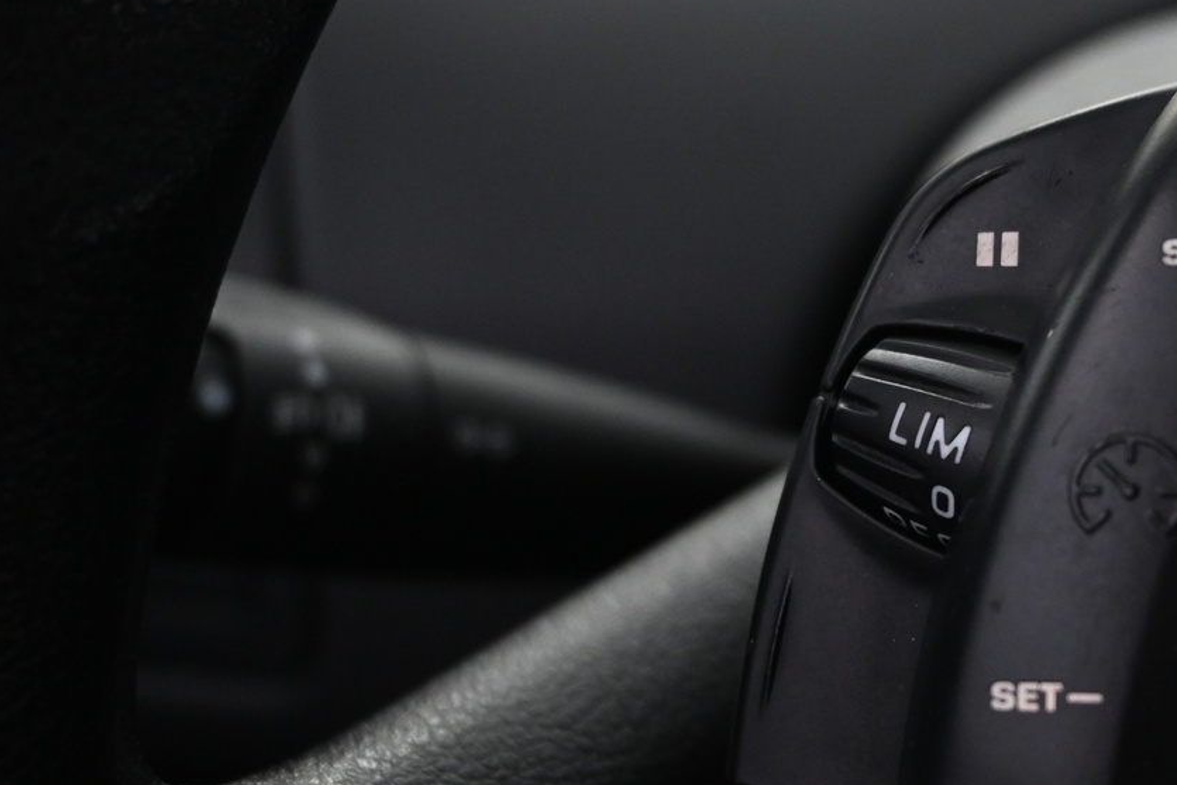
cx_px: 1022
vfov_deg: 20.8
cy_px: 457
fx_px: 2140
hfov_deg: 29.7
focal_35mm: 65
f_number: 4
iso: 1600
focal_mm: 22.5
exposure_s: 1/25
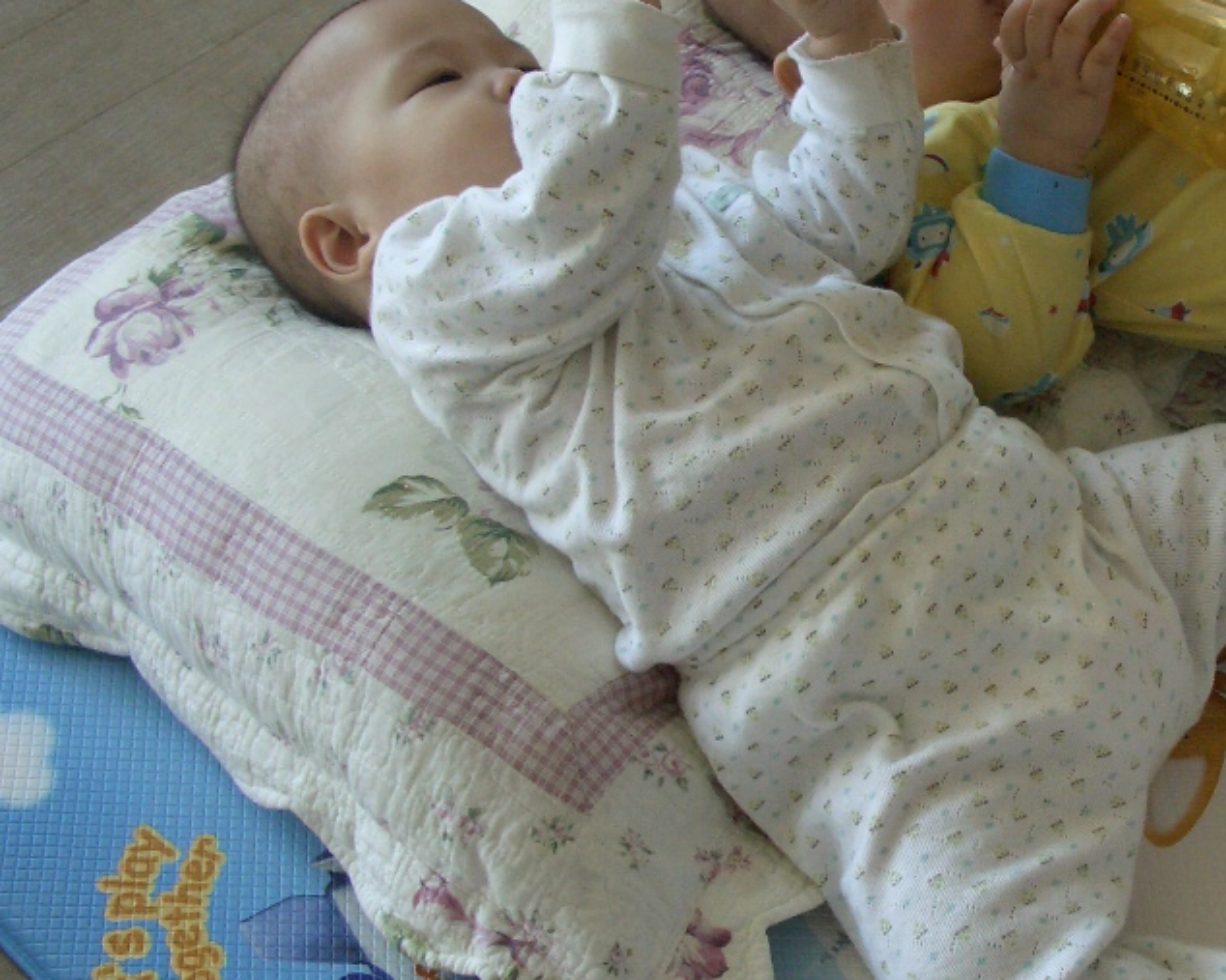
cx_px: 1114
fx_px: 2358
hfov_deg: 28.0
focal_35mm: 65
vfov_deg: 23.5
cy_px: 398
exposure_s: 1/100
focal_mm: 7.1
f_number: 2.8
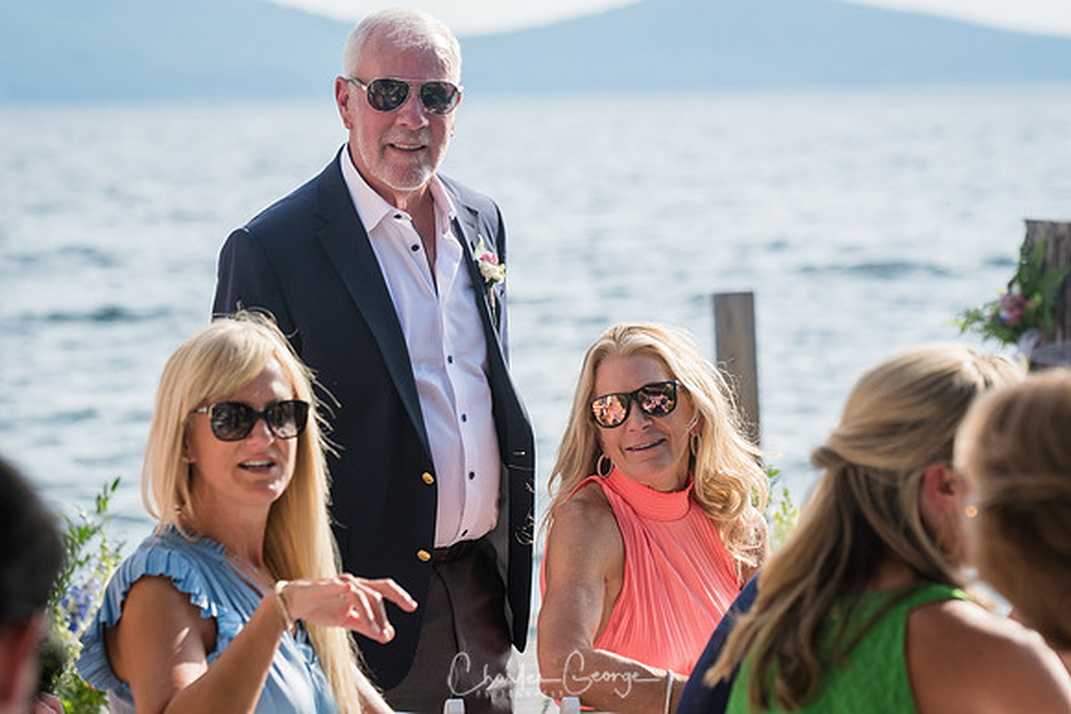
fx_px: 4910
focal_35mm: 165
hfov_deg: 12.4
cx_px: 536
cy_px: 357
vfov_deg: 8.3
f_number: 4
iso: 200
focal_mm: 110
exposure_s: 1/2000
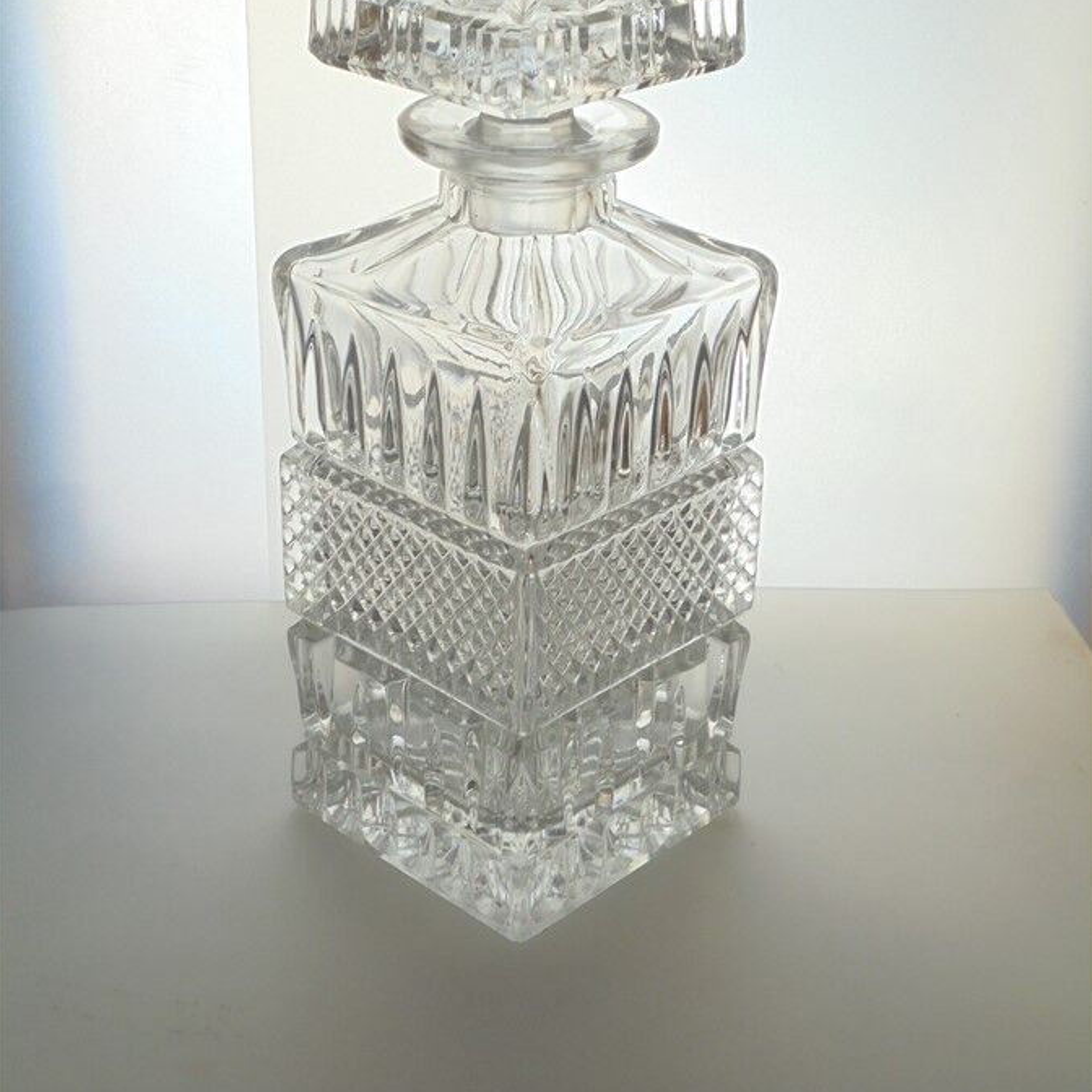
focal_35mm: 58
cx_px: 545
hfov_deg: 29.6
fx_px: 2070
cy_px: 436
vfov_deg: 29.5
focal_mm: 8.9
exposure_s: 1/80
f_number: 4.8
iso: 100
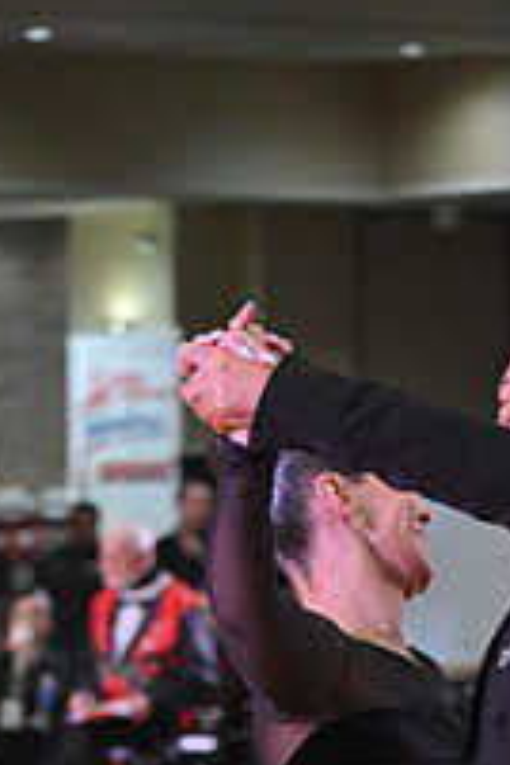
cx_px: 405
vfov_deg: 6.9
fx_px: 6268
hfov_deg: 4.7
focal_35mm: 295
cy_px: 1054
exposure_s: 1/400
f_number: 5
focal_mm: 102
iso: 2500
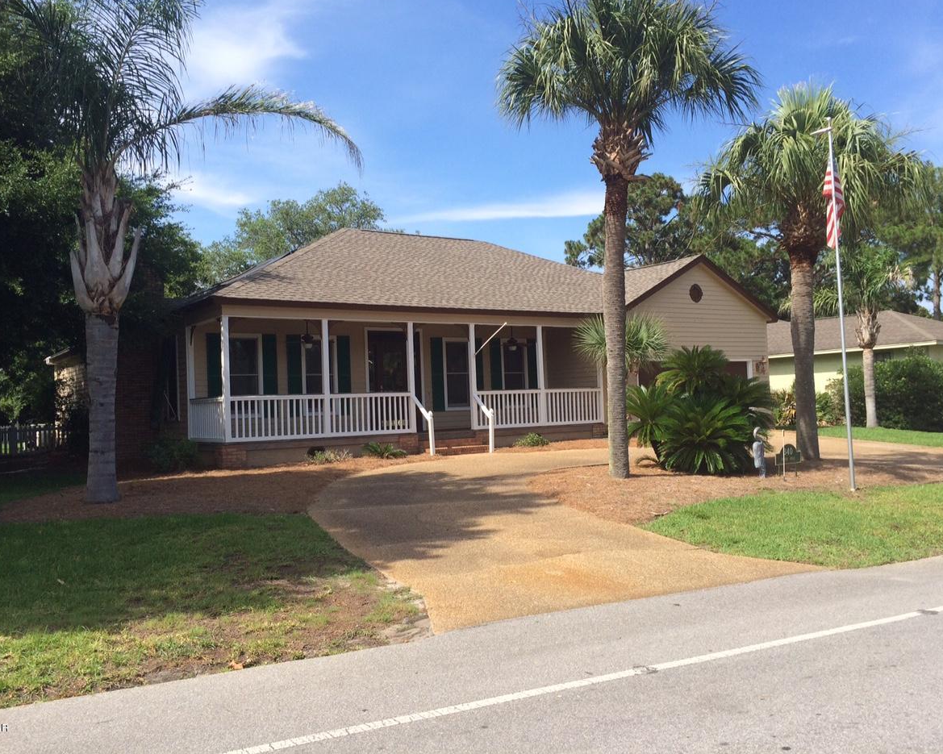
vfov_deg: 47.1
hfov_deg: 57.2
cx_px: 461
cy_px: 368
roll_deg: +1.1
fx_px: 865
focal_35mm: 31
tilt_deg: +2.2
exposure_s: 1/1466
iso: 32
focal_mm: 4.15
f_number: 2.2
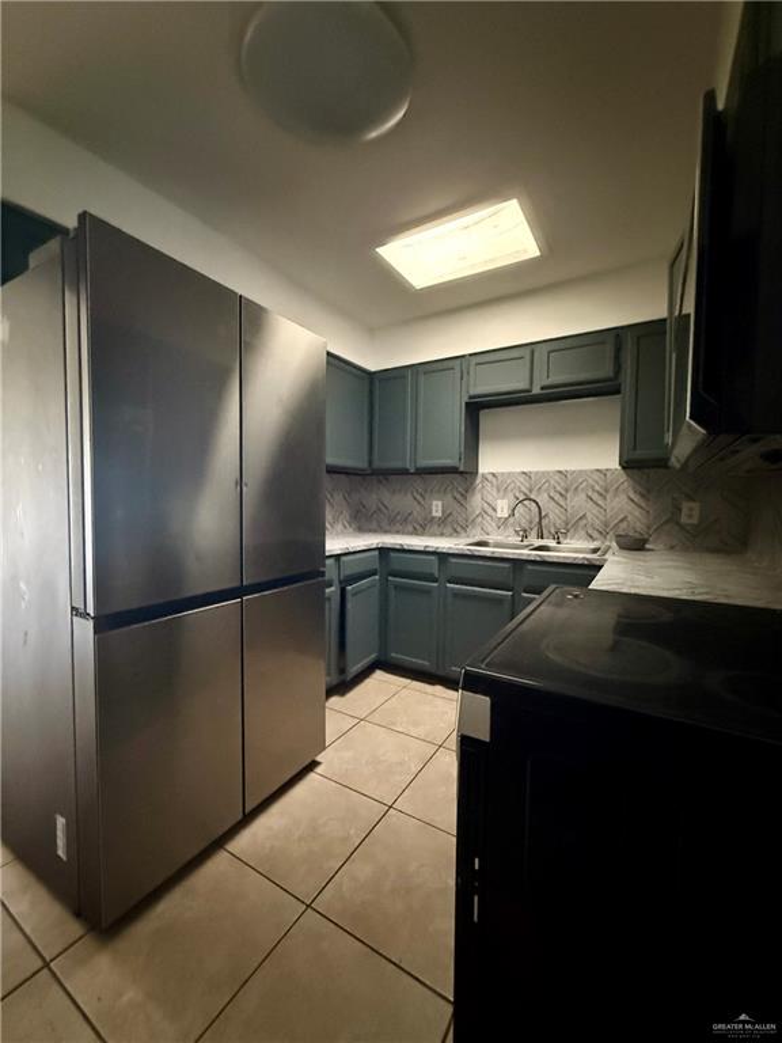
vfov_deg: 102.1
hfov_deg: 85.7
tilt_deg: -3.5
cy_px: 522
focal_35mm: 14
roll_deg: -1.0
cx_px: 391
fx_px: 422
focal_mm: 2.22
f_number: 2.2
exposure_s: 1/30
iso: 1600
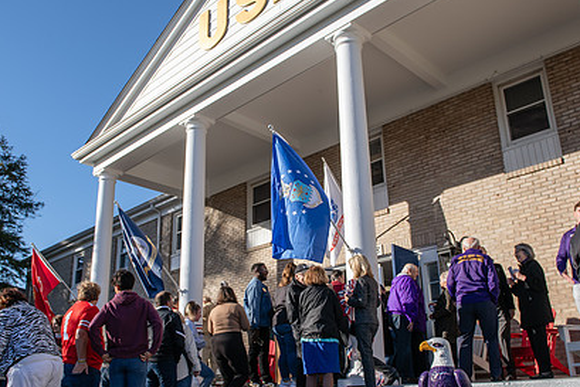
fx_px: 548
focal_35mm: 34
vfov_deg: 38.8
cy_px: 220
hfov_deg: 55.8
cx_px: 285
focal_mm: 24
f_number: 4
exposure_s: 1/800
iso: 125
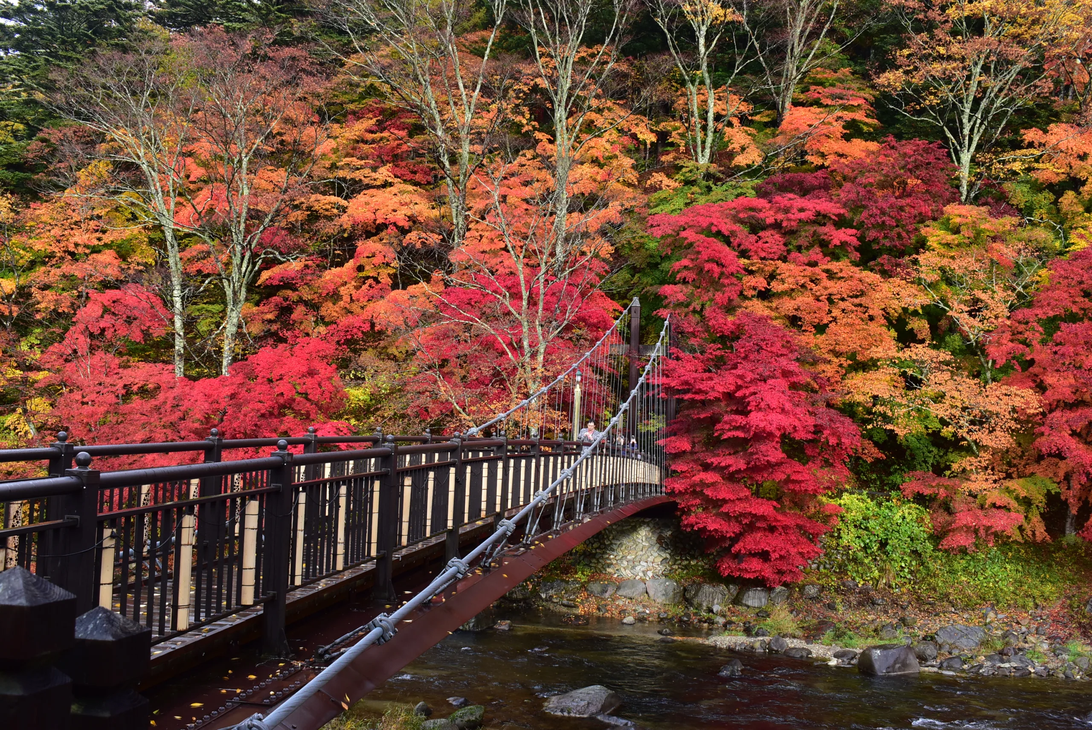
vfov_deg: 35.6
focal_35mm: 38
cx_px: 546
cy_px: 365
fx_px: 1138
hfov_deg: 51.3
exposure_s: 1/100
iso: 400
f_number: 9
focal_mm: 25
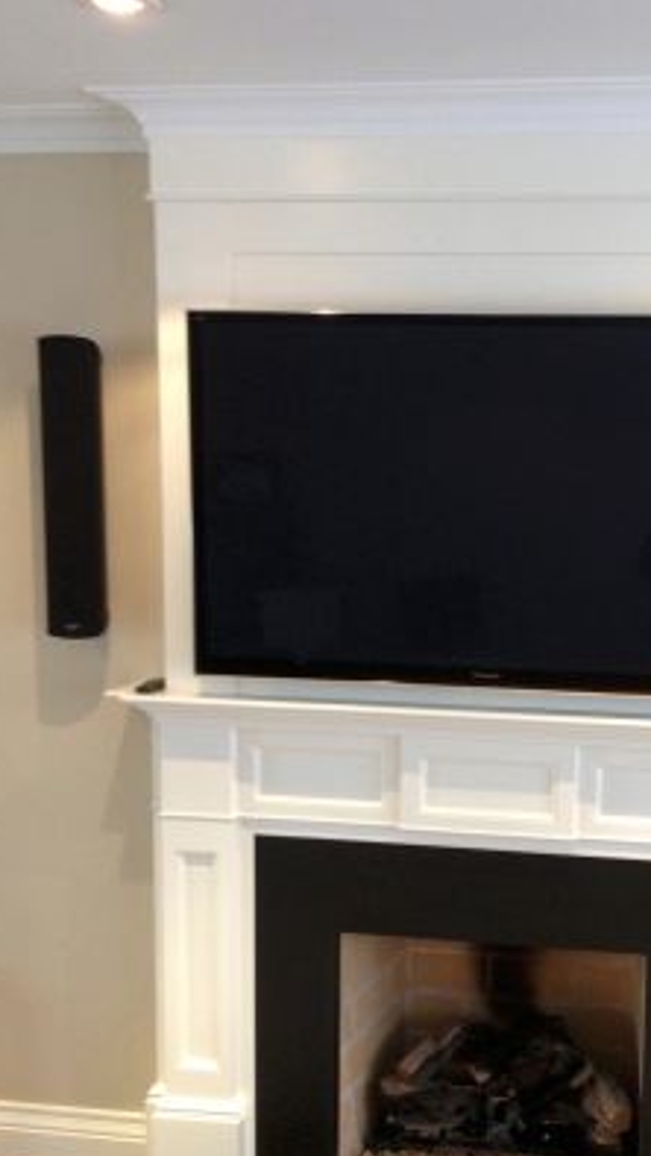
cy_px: 670
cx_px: 525
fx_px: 1379
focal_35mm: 45
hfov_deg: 26.1
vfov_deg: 45.3
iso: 200
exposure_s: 1/20
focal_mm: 4.13
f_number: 2.4
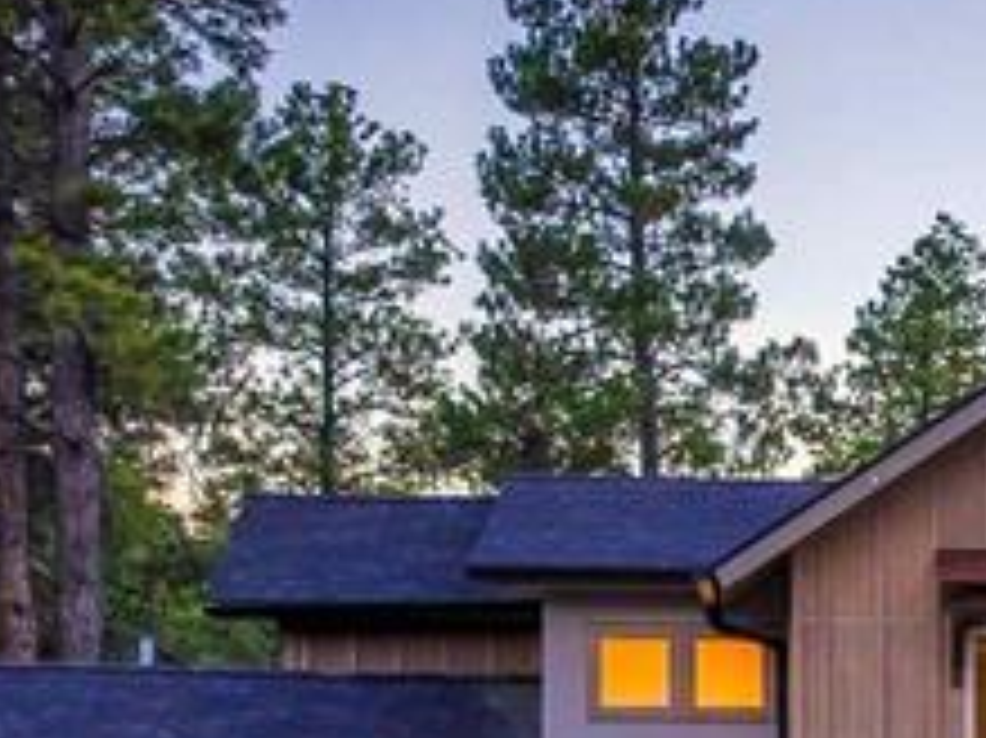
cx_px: 1022
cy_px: 936
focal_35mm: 112
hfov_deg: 17.1
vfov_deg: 12.8
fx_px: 3188
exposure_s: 1/30
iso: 200
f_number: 2.8
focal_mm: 12.29
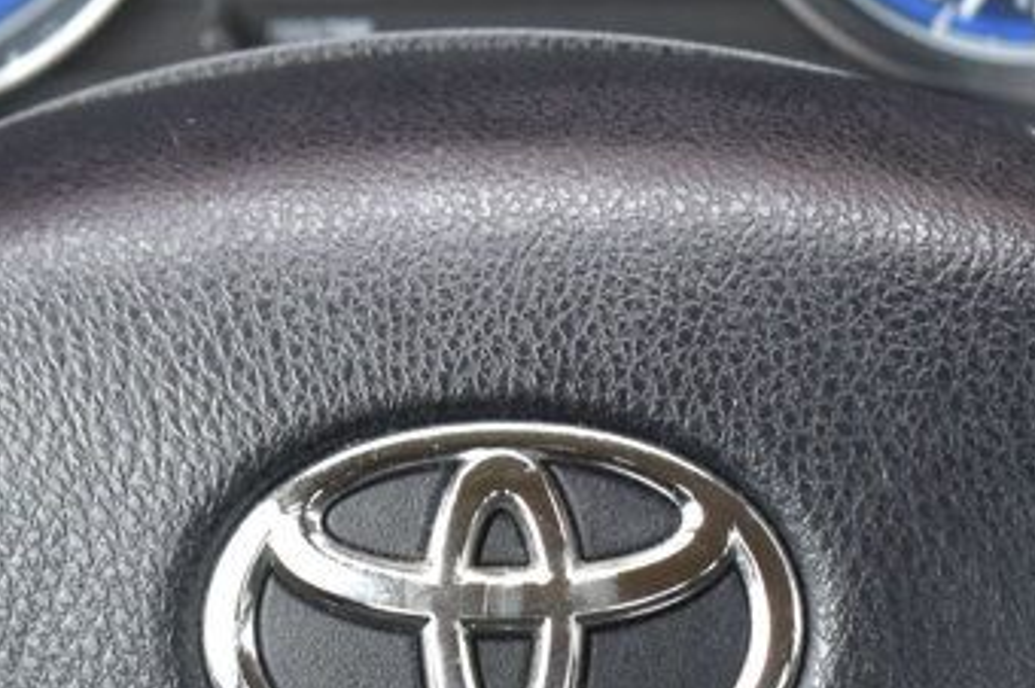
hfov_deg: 9.1
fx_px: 6491
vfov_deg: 6.0
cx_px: 569
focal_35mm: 226
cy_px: 1005
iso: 400
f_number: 8
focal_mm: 50
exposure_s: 1/50
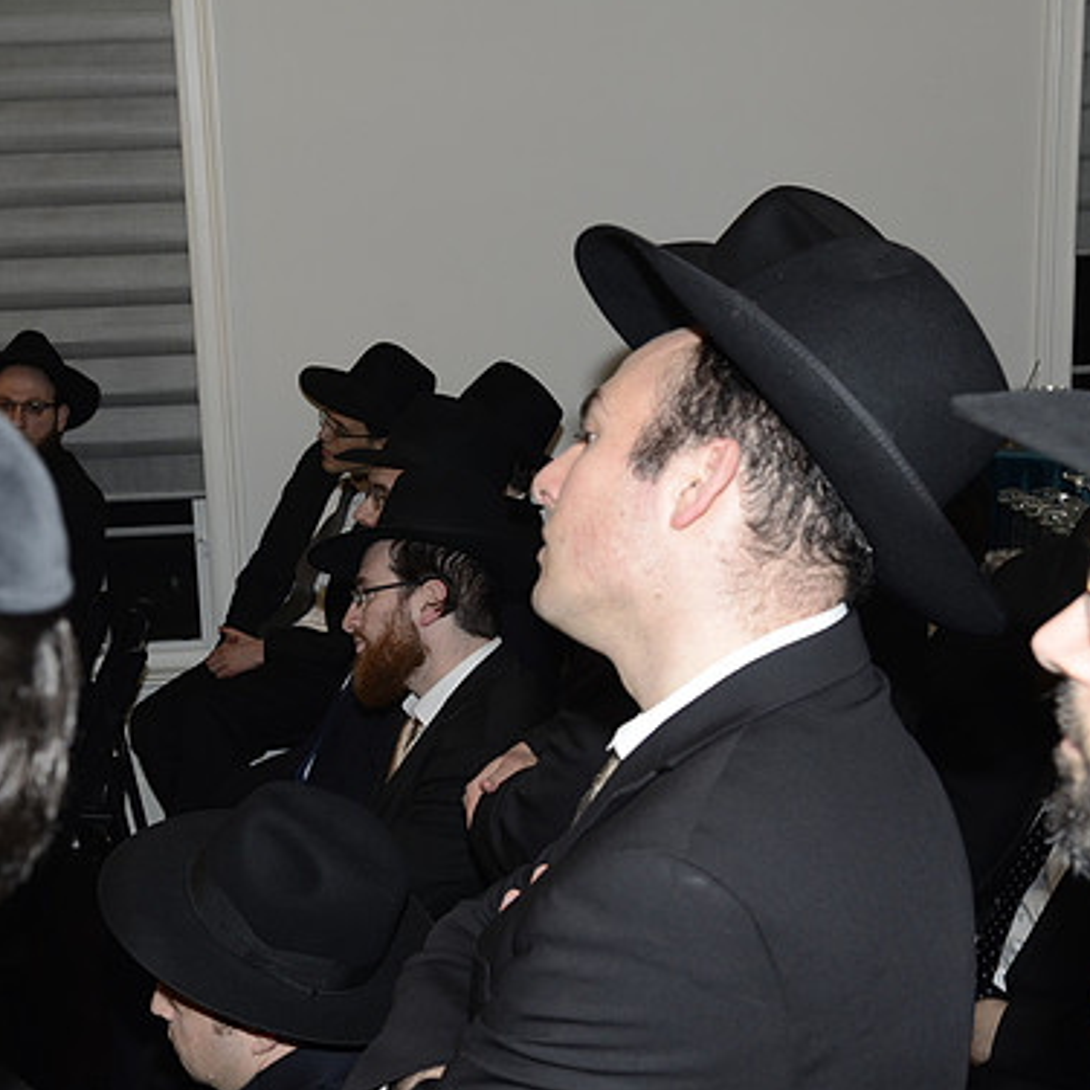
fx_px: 1959
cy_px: 539
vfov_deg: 31.1
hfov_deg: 31.1
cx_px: 490
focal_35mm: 55
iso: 400
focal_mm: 28
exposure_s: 1/60
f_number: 5.6
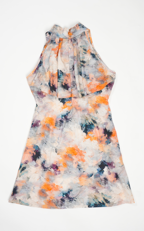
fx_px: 283
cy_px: 115
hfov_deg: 28.6
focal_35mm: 45
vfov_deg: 44.4
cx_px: 71
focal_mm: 44
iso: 800
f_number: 11
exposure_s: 1/50
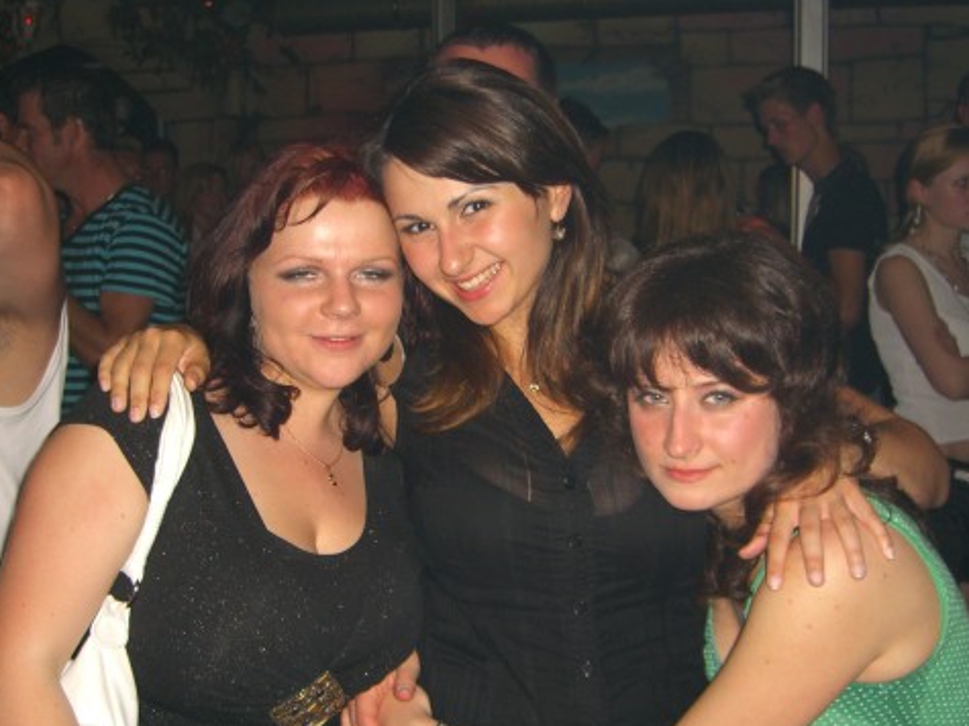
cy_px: 375
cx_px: 451
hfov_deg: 39.6
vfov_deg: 30.3
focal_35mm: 48
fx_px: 1343
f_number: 2.8
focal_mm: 7.9
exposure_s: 1/60
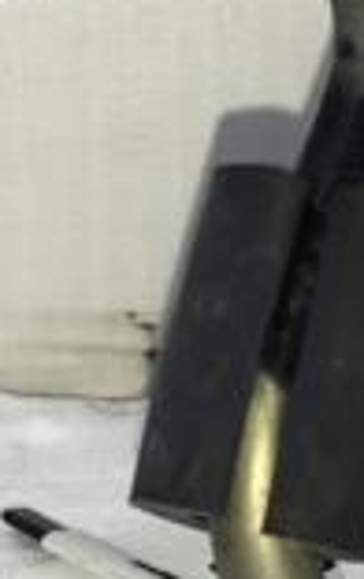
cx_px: 82
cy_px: 182
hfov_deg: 10.4
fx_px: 1993
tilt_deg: -14.6
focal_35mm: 126
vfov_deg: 16.5
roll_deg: +1.1
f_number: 2.2
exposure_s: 1/657
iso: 25
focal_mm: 4.15
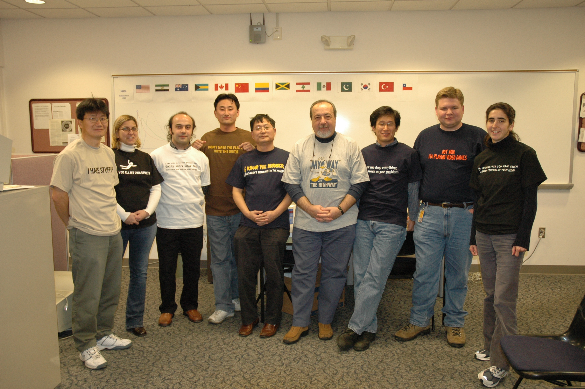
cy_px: 194
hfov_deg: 53.2
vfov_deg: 36.8
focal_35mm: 36
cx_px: 292
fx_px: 584
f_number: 4
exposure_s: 1/80
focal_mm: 24
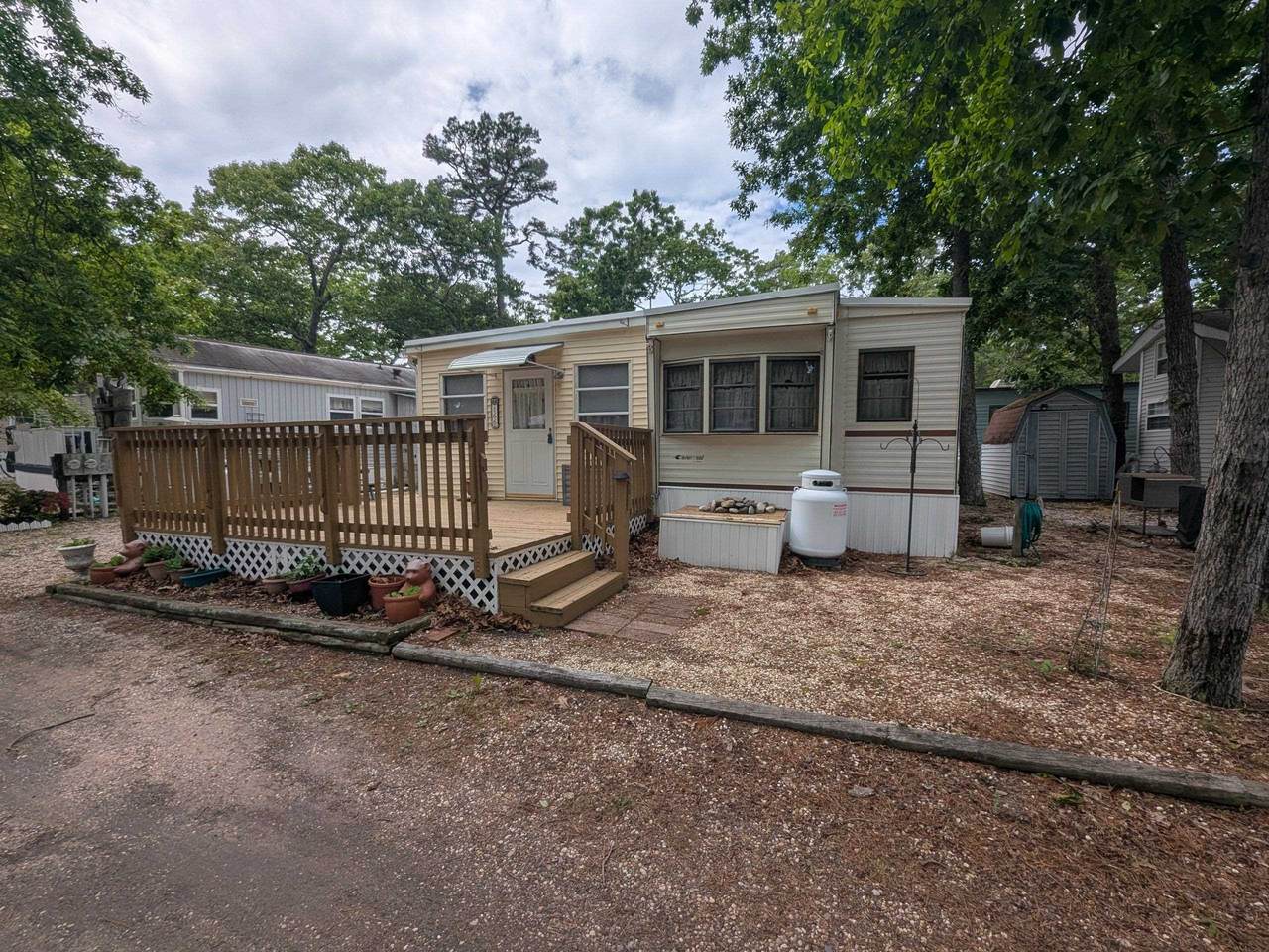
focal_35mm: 13
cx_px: 634
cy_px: 476
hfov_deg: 106.2
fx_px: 477
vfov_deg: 89.9
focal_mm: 1.95
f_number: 2.2
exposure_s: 1/3058
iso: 63
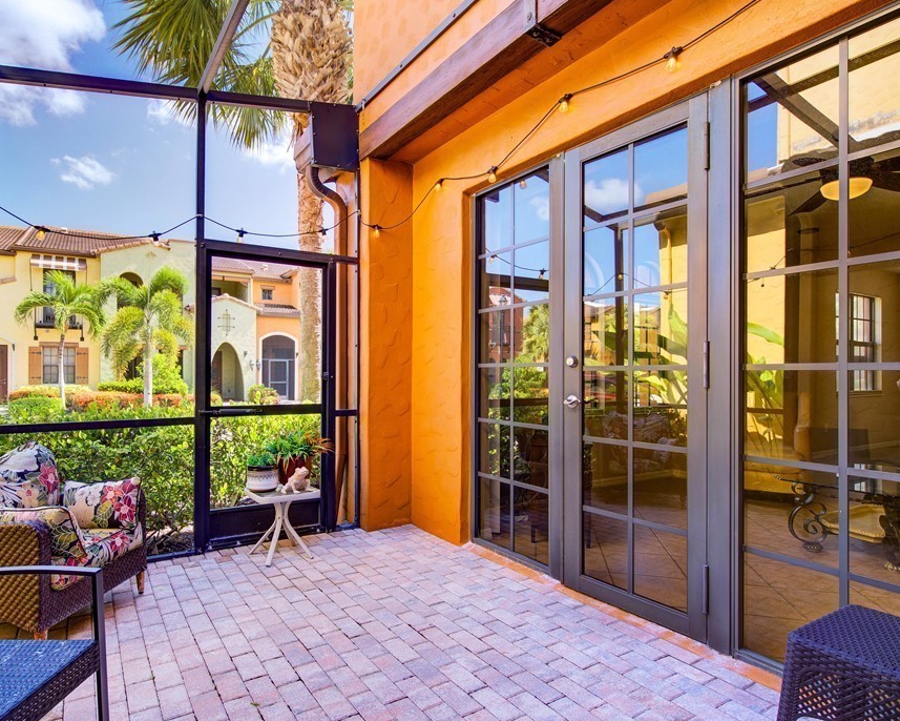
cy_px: 369
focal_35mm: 19
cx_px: 392
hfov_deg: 82.9
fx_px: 506
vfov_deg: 70.9
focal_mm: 16
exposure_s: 1/13
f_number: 8
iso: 125
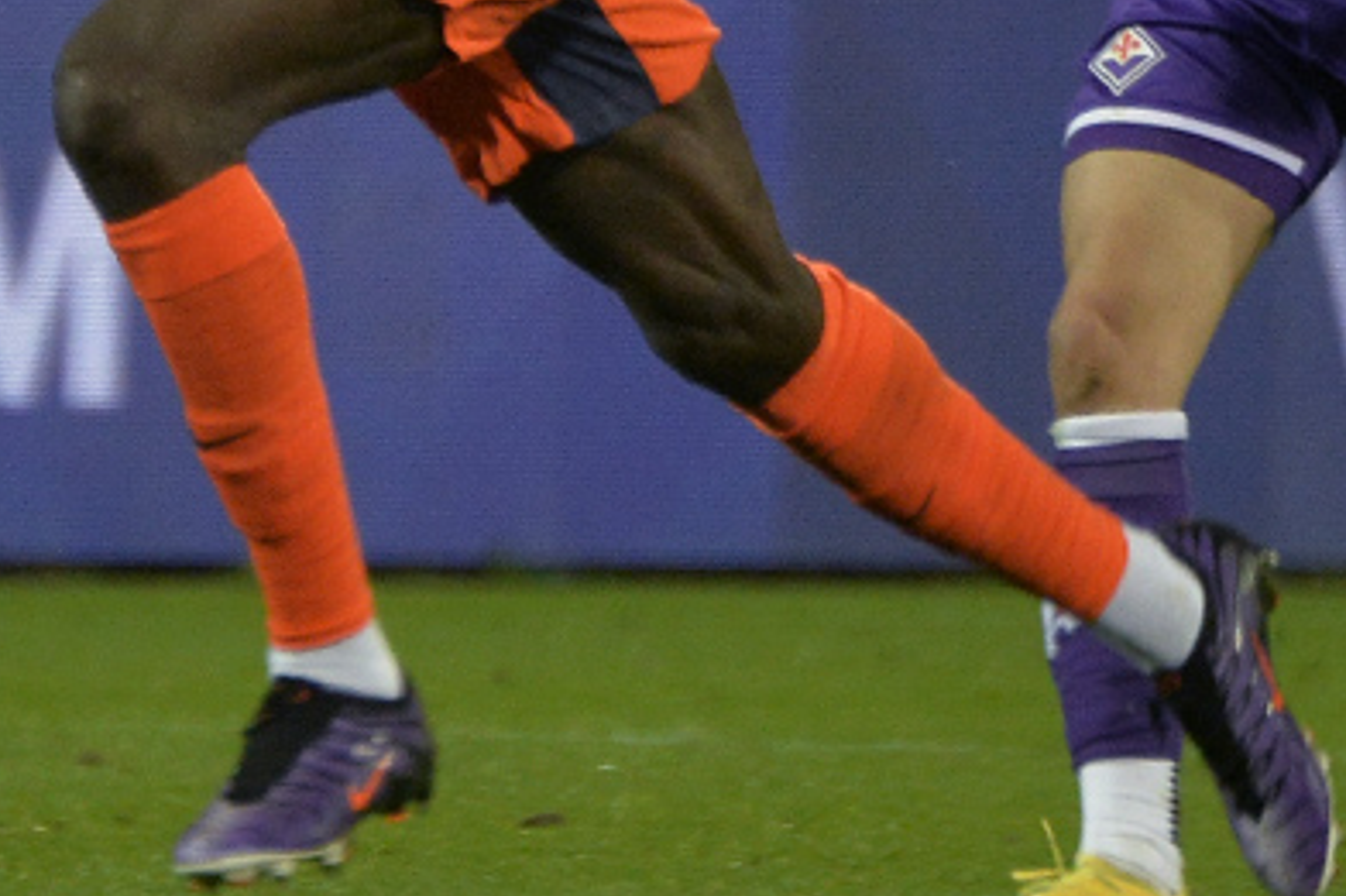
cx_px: -247
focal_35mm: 1226
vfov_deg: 1.1
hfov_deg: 1.7
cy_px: -230
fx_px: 45817
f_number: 5.6
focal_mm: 400
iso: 2500
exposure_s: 1/800
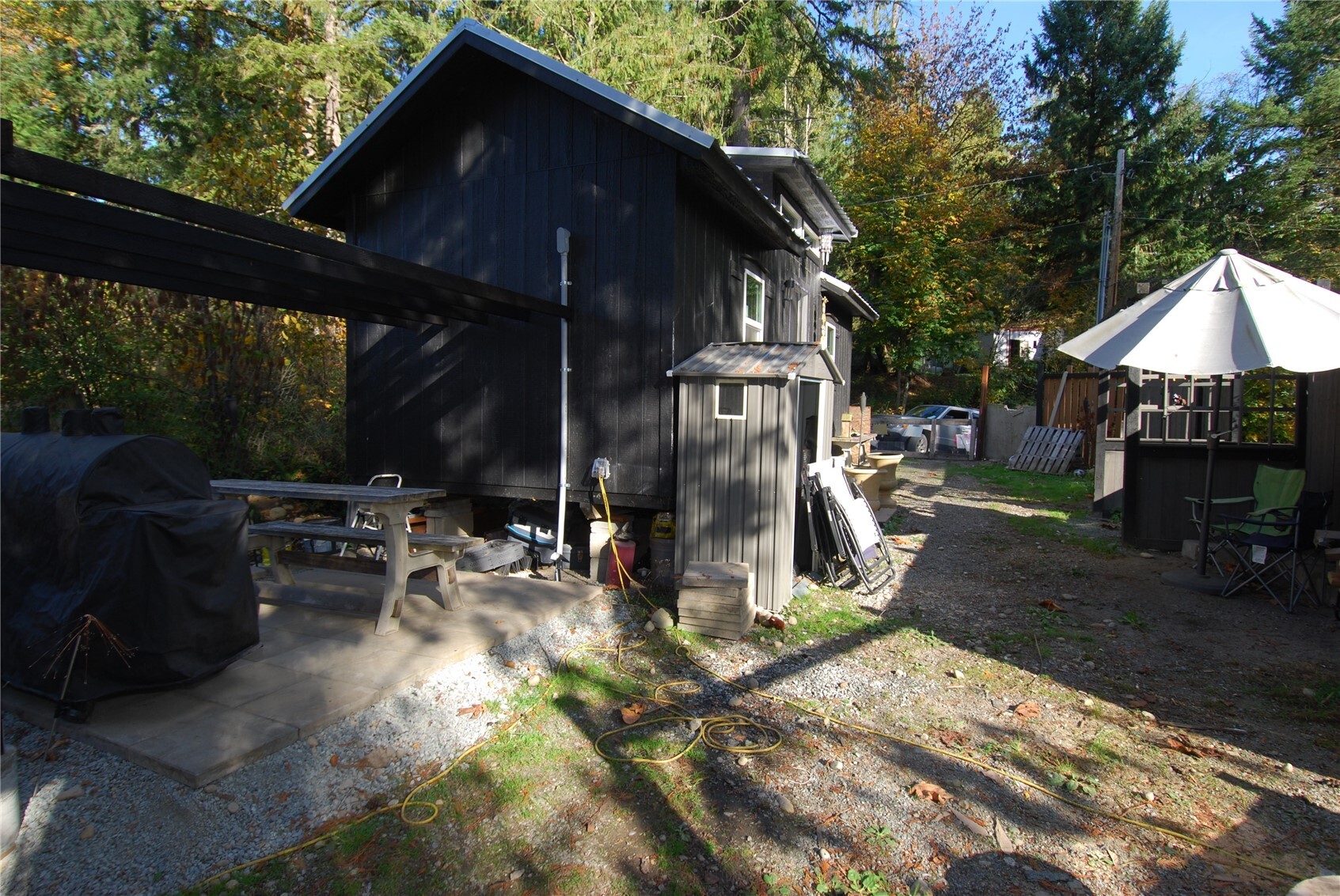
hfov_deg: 89.9
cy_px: 448
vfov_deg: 67.5
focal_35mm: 18
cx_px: 670
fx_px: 671
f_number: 5.6
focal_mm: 12
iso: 110
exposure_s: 1/125
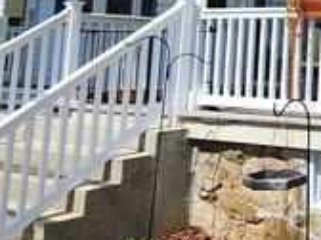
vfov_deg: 21.2
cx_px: 492
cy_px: -23
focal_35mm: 66
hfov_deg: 23.2
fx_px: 612
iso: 50
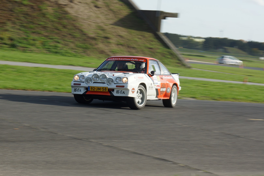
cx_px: 132
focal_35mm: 135
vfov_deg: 10.2
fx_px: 990
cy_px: 88
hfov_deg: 15.2
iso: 200
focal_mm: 90
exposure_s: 1/80
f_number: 11
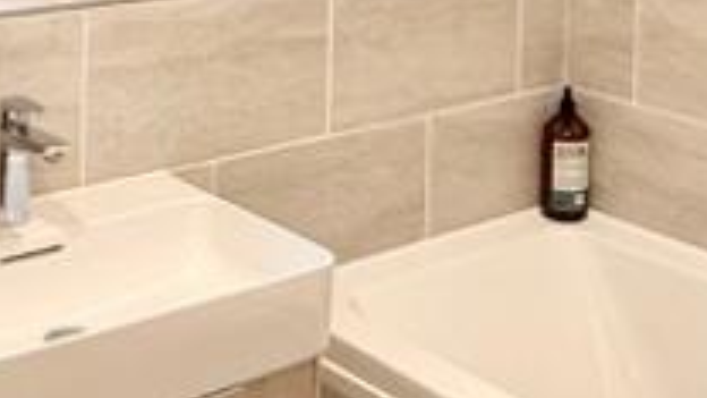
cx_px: 370
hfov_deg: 28.2
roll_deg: -1.1
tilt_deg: +0.3
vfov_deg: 14.7
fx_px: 1406
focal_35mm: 75
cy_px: -248
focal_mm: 2.22
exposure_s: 1/100
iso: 320
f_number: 2.2
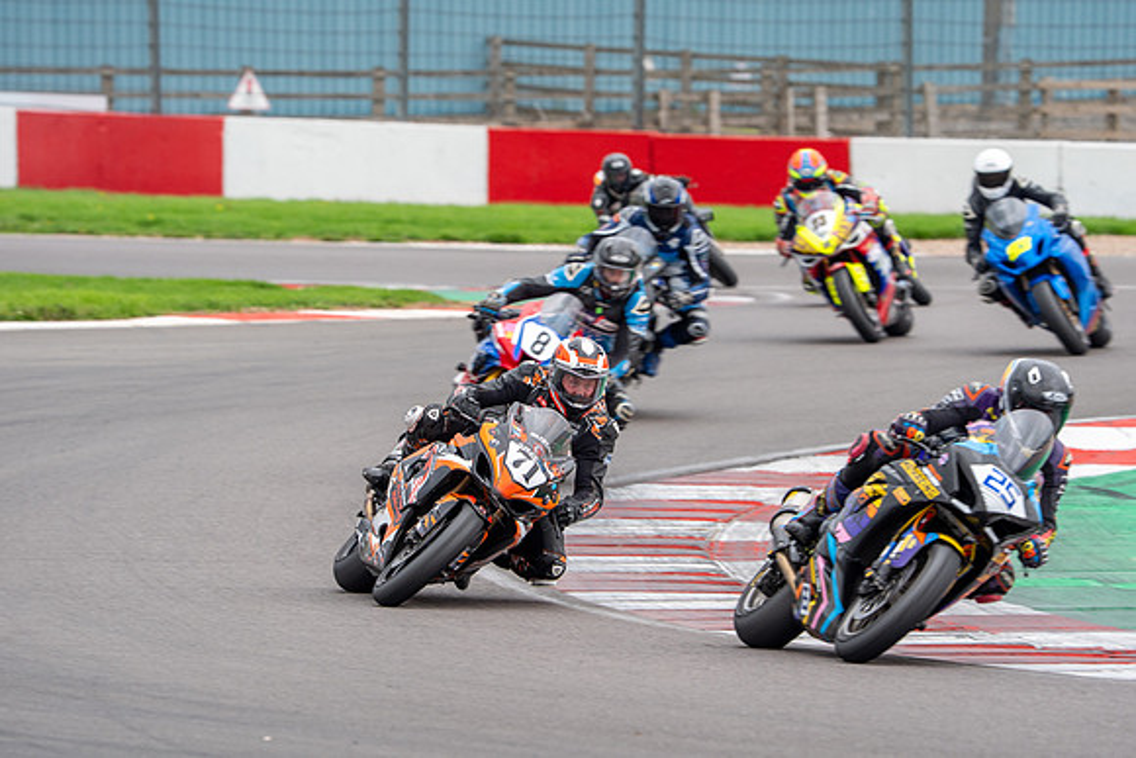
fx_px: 11626
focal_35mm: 368
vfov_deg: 3.7
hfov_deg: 5.6
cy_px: 379
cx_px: 569
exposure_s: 1/250
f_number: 7.1
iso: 500
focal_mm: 368
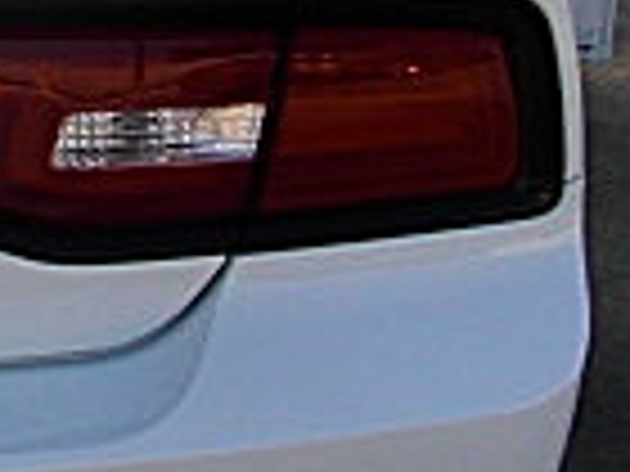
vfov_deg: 8.9
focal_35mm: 164
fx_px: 2985
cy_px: -126
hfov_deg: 11.2
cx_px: -504
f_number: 2.8
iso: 50
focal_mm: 6.3
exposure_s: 1/500
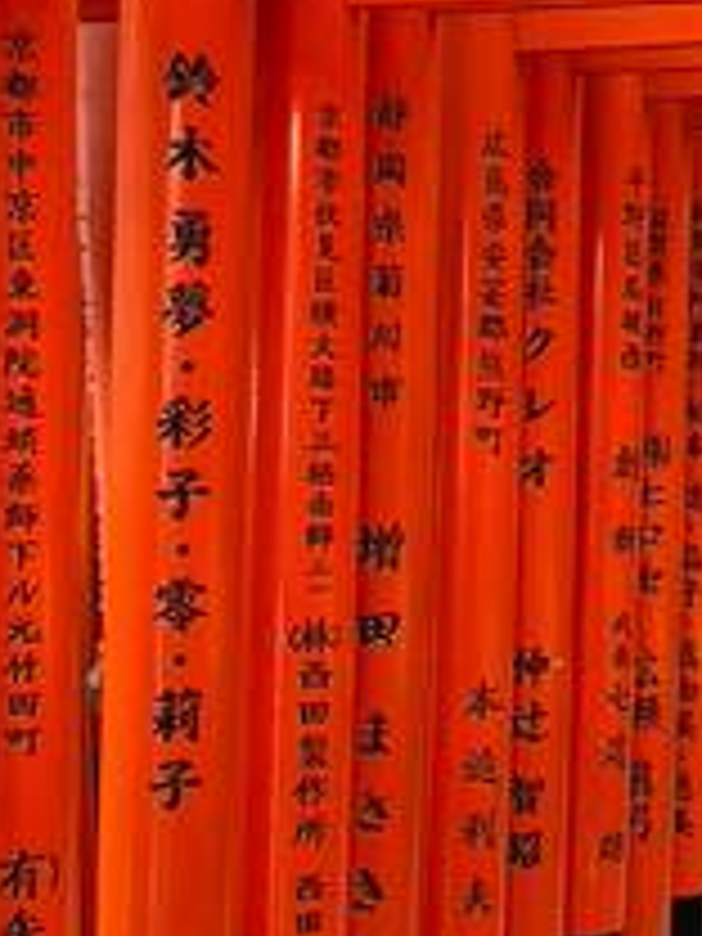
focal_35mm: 80
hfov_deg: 16.9
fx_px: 2163
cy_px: 544
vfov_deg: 24.4
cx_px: 1017
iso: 64
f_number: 1.5
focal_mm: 5.7
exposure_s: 1/121
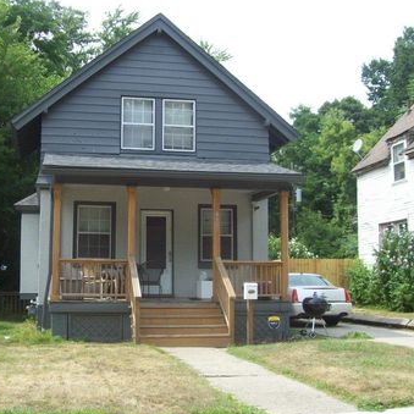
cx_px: 153
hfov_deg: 35.8
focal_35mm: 47
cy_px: 206
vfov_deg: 36.1
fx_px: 636
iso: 80
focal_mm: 6
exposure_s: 1/500
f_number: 2.7
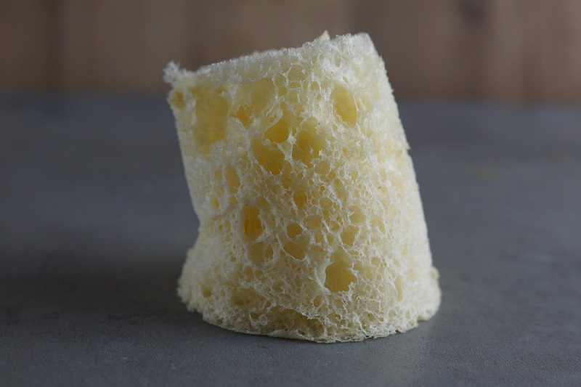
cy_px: 194
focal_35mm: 75
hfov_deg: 27.0
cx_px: 290
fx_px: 1210
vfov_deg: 18.2
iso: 320
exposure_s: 1/160
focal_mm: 50
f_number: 4
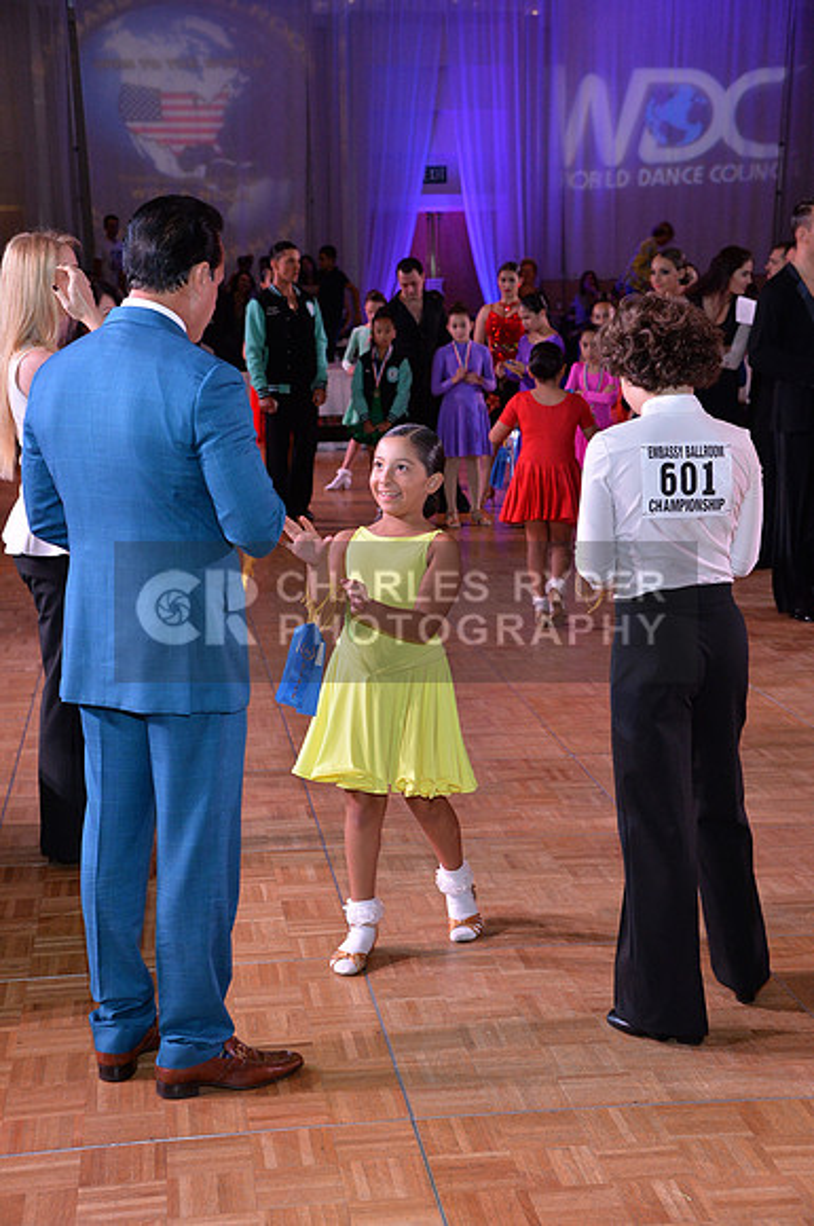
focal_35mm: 58
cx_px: 407
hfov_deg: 23.3
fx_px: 1973
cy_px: 613
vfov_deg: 34.5
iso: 2000
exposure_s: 1/250
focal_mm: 58
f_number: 6.3
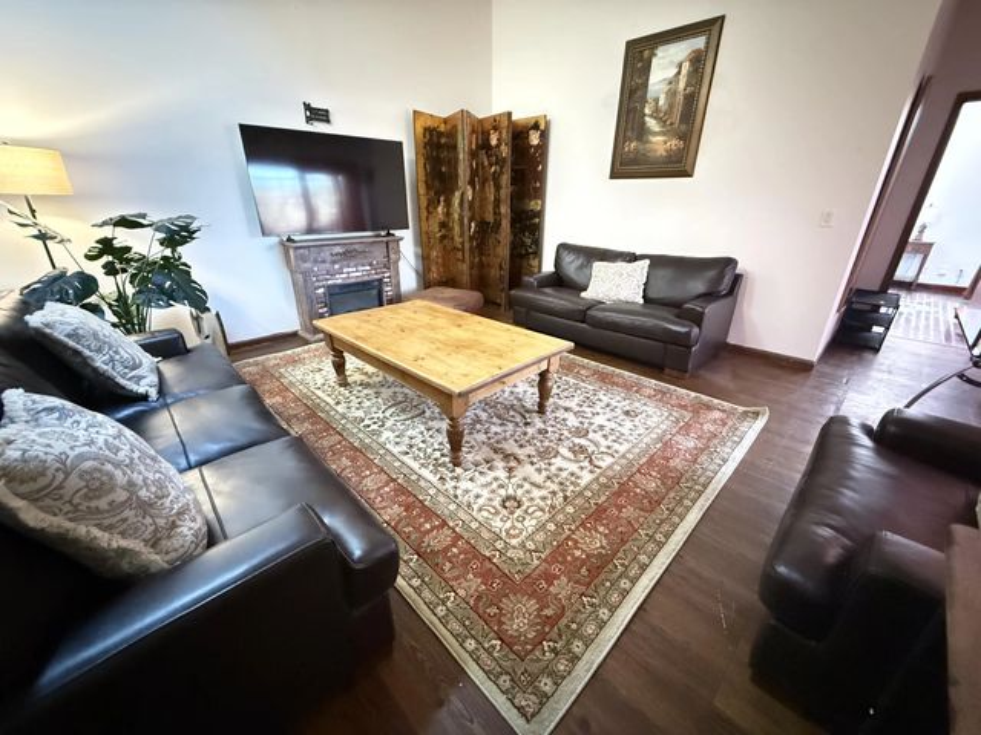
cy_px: 368
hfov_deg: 102.1
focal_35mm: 14
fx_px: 397
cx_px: 490
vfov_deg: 85.7
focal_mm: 2.22
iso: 2500
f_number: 2.2
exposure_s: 1/17
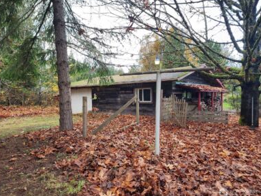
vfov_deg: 56.9
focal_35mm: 24
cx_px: 127
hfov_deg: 71.5
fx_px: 181
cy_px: 97
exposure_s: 1/120
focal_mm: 6.4
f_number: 1.8
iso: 50
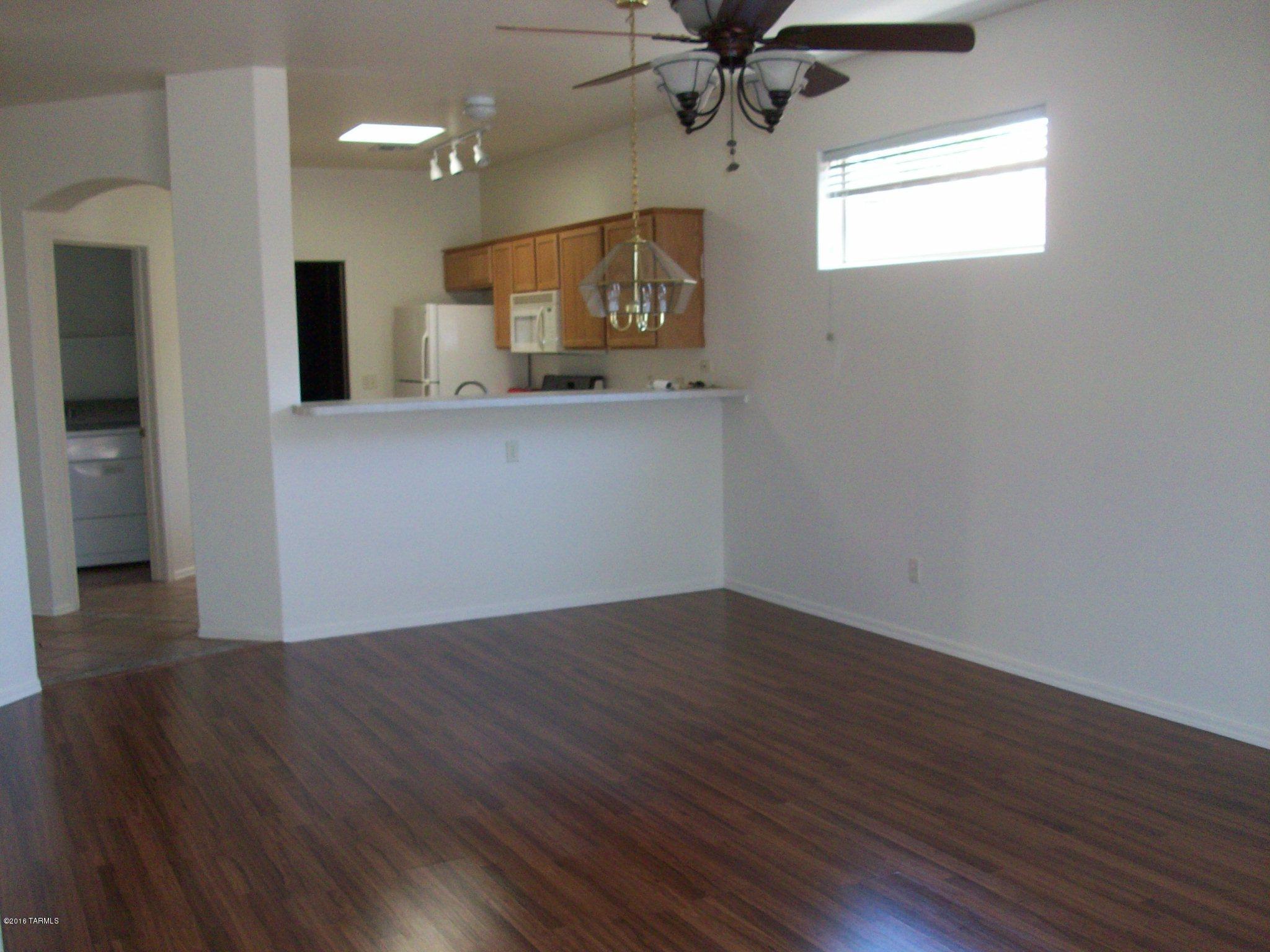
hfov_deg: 54.0
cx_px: 635
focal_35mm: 34
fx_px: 1247
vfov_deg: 41.8
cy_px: 476
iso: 160
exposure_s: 1/60
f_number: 2.8
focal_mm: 5.7
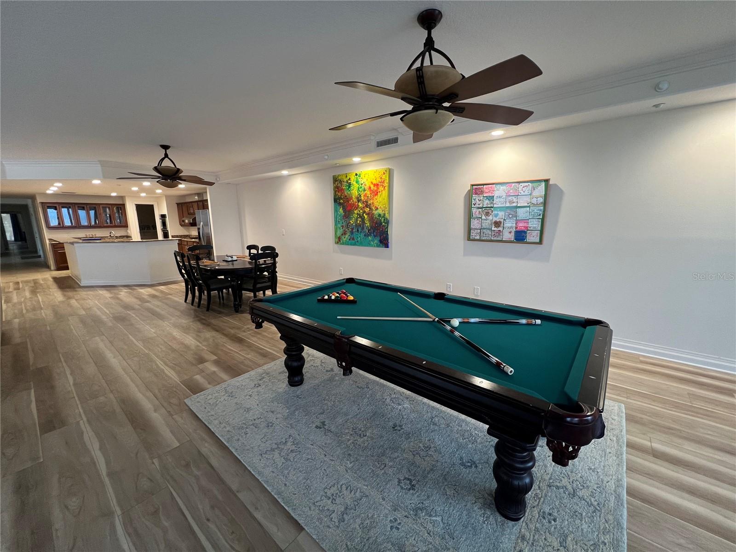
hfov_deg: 106.2
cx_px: 368
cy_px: 276
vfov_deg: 89.9
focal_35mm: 13
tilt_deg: -11.4
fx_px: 276
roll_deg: +1.0
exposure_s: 1/60
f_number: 1.8
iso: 160
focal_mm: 1.57
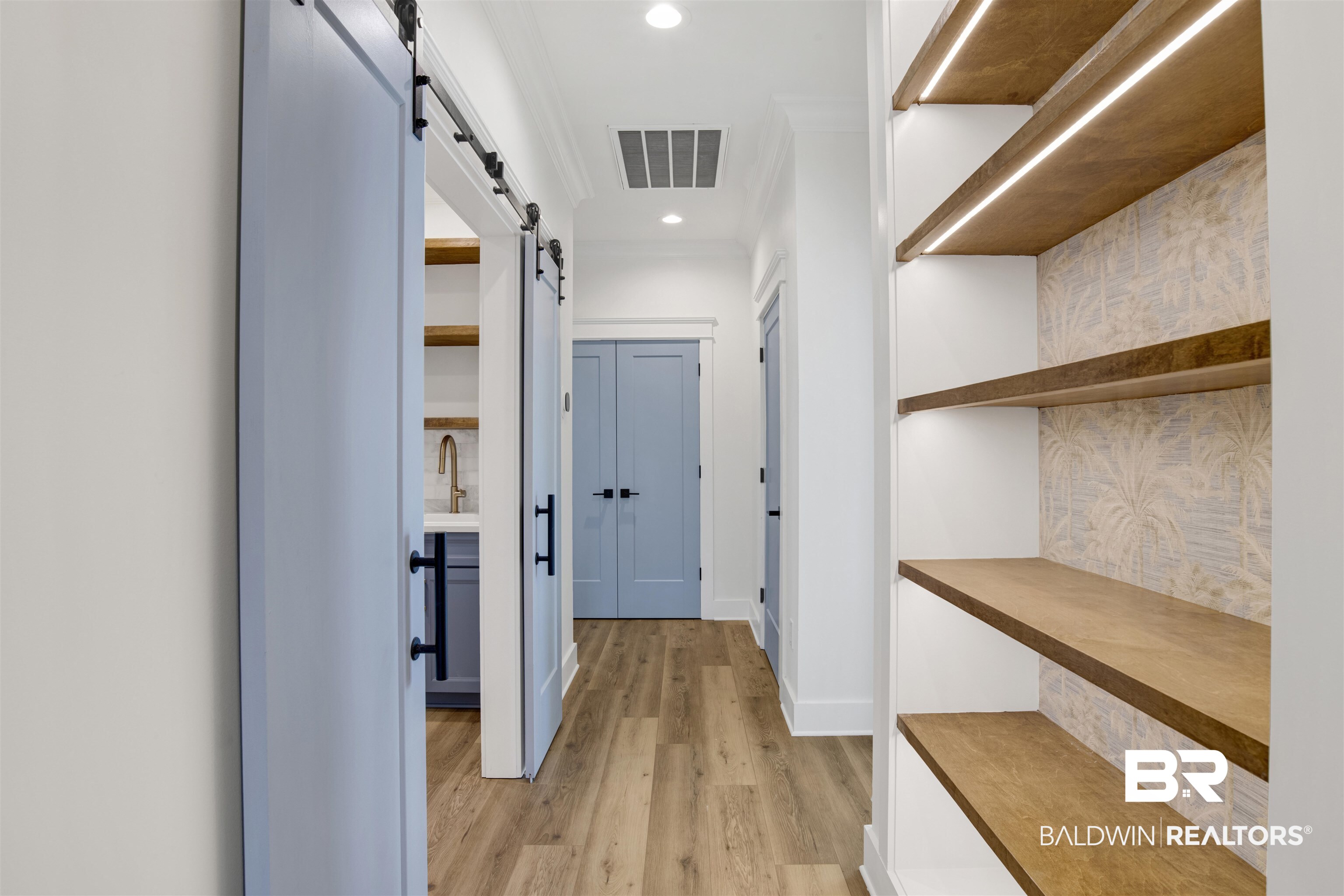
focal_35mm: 18
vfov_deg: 67.4
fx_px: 672
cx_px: 672
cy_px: 448
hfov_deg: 90.0
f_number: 11
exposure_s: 1/2.5
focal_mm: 18
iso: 200
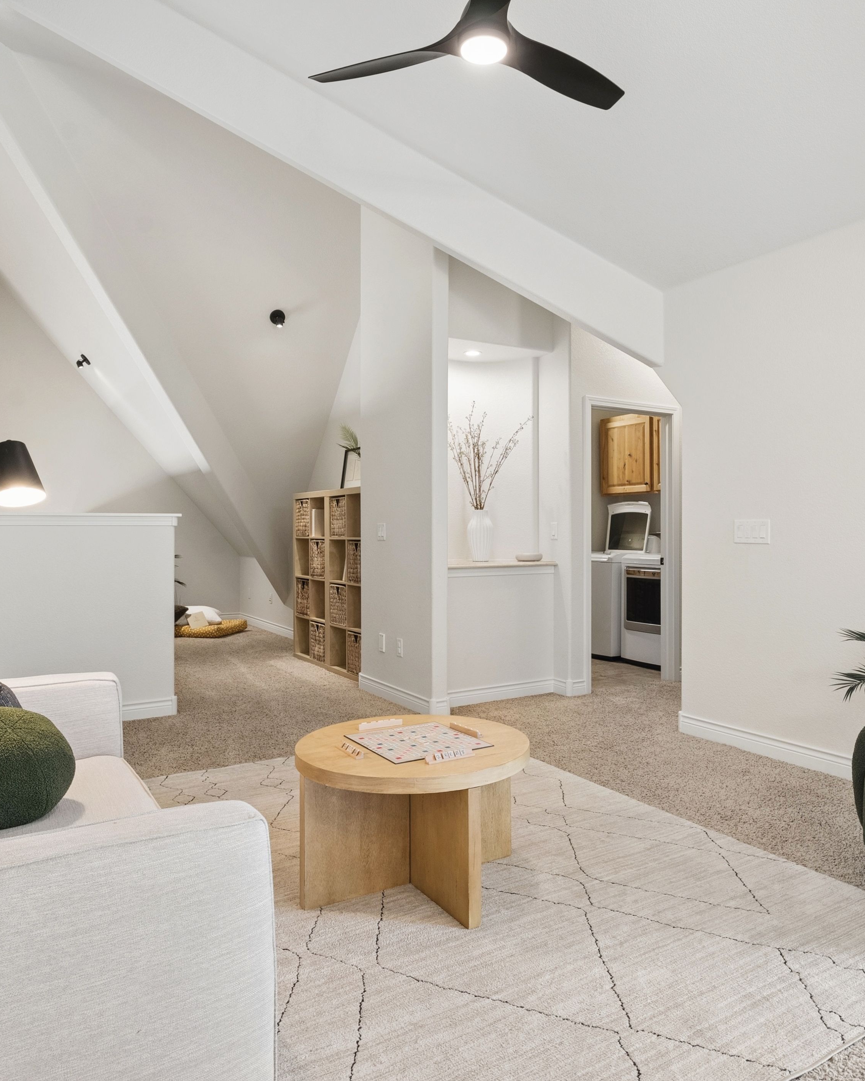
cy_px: 540
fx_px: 768
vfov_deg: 70.3
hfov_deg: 58.7
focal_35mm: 24
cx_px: 465
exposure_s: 1/30
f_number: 9
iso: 640
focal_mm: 17
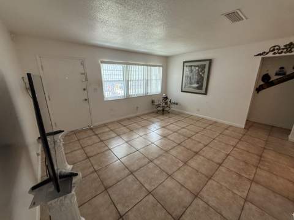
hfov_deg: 102.1
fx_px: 119
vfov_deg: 85.6
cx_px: 147
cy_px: 110
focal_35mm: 14
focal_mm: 2.22
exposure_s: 1/120
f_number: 2.2
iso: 250
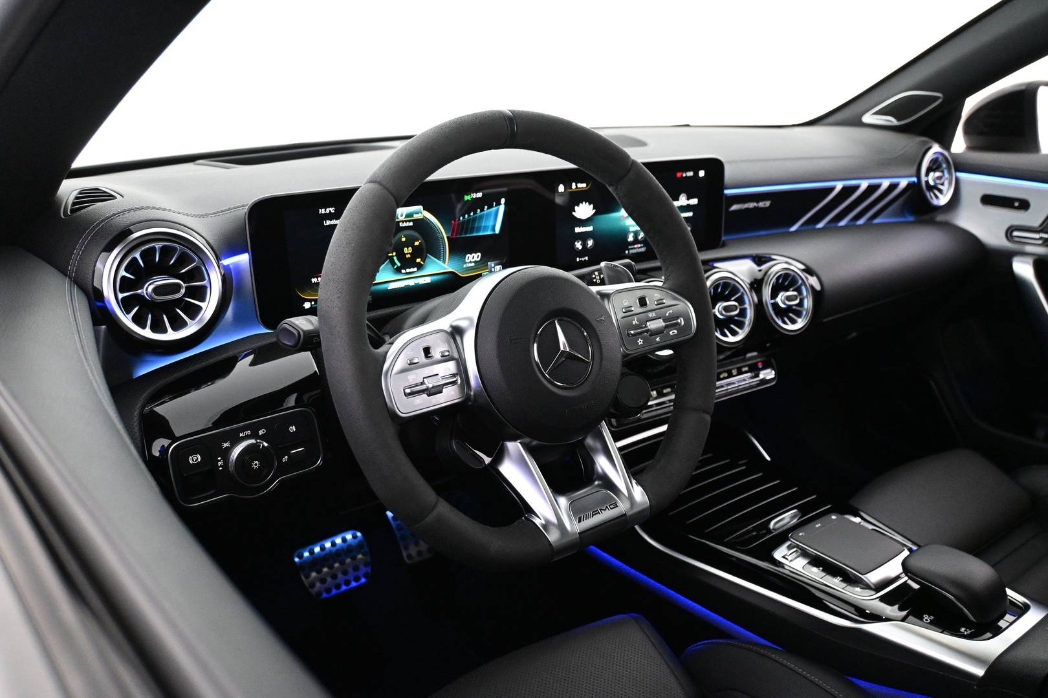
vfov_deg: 42.6
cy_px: 349
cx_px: 524
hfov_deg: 60.7
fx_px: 895
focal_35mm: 31
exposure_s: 1/50
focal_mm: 20.5
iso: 4000
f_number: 3.8
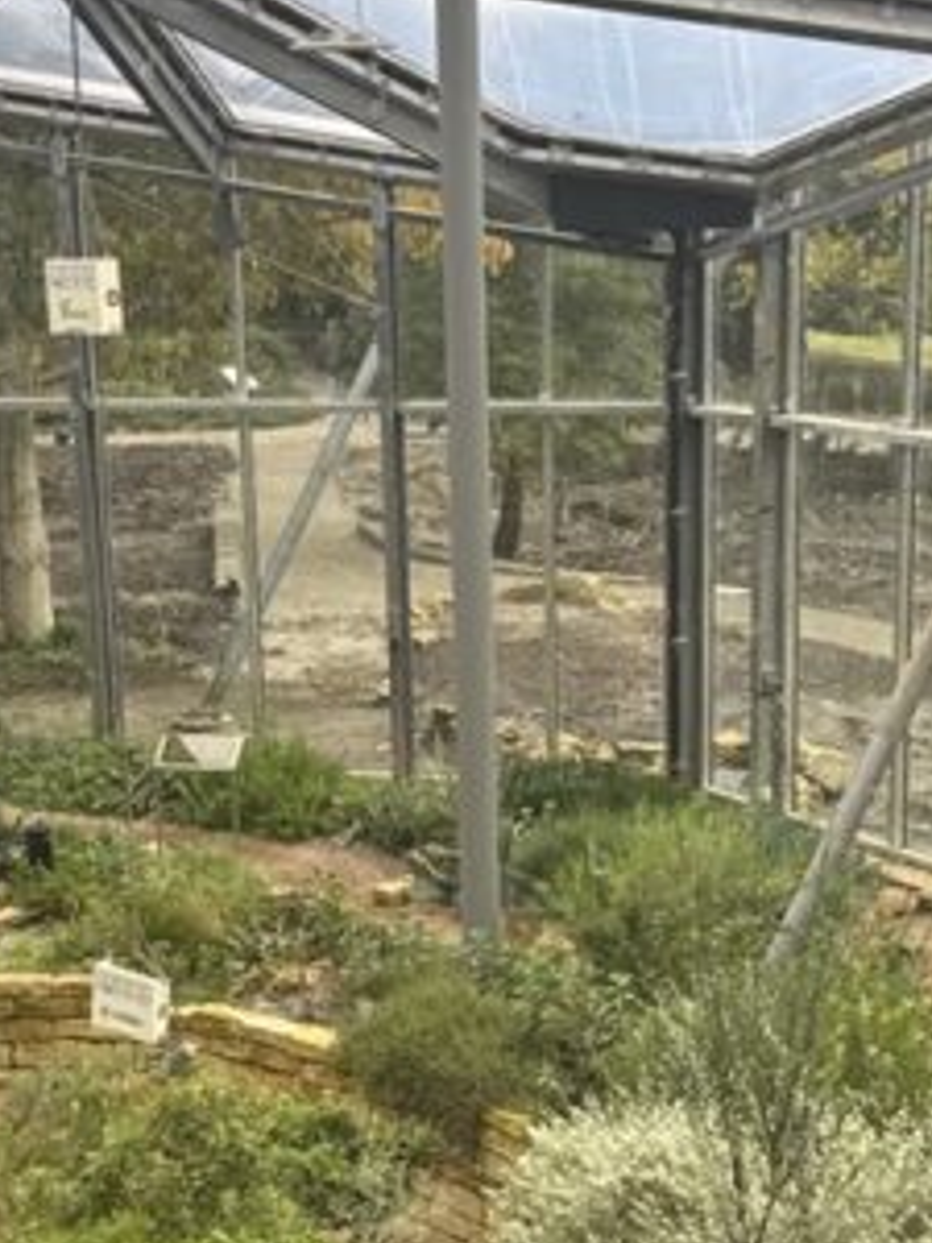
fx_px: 2944
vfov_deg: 23.3
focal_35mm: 82
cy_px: 1073
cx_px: 476
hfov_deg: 18.0
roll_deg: +1.5
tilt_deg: -17.4
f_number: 1.78
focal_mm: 6.76
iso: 80
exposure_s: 1/306
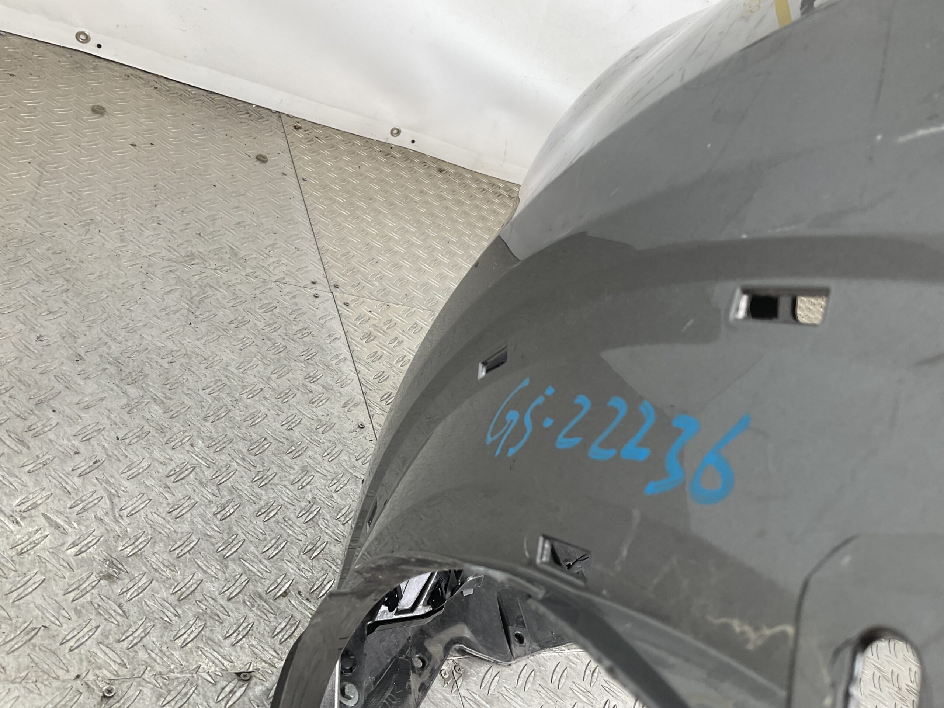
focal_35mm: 29
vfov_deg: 48.2
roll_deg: -31.9
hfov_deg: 61.7
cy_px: 354
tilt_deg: -31.3
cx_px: 472
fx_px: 791
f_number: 1.8
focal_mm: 3
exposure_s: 1/100
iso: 20
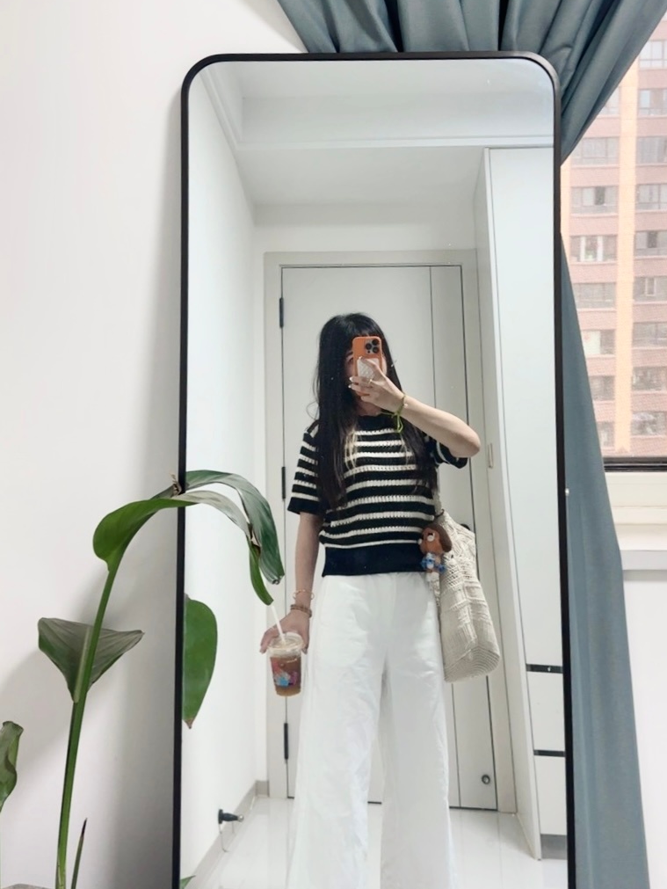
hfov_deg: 44.0
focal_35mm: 32
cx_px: 388
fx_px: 822
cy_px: 468
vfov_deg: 56.8
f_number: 1.78
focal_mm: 6.86
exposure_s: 1/100
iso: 200
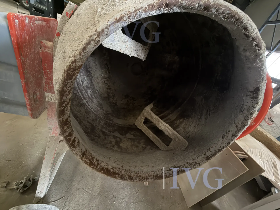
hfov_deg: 102.1
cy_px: 105
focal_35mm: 14
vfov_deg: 85.7
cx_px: 140
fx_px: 113
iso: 800
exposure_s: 1/13
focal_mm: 2.22
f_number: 2.2
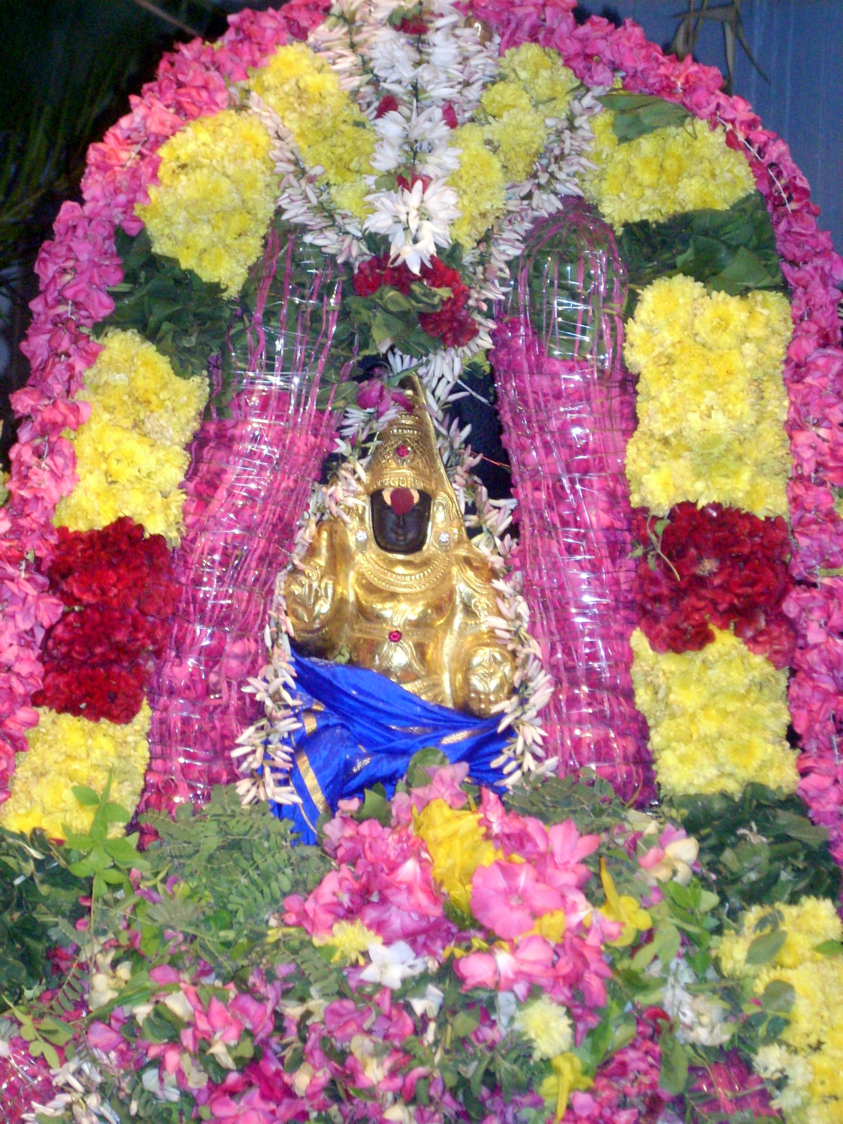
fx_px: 3669
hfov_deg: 13.1
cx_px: 422
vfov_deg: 17.4
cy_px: 562
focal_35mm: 113
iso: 400
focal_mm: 18.6
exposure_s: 1/60
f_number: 5.2
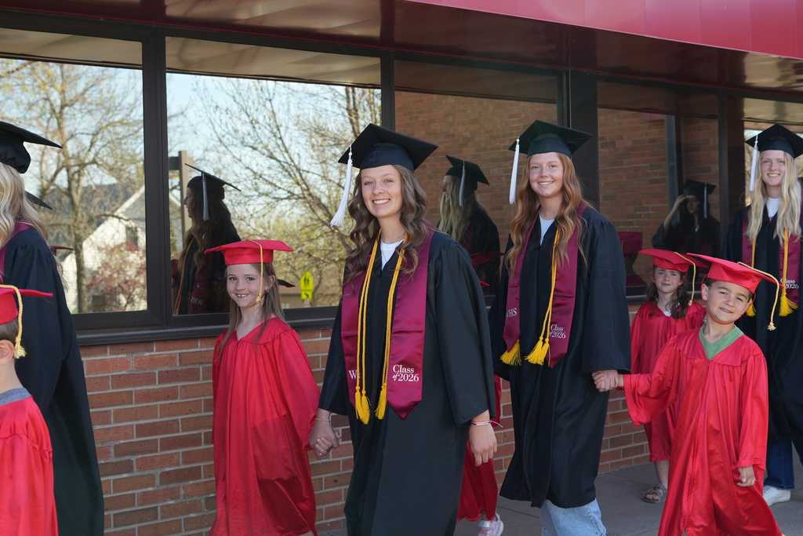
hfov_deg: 37.8
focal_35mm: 52
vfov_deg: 25.8
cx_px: 402
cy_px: 268
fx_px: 1171
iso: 400
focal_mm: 35
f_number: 3.5
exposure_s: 1/800
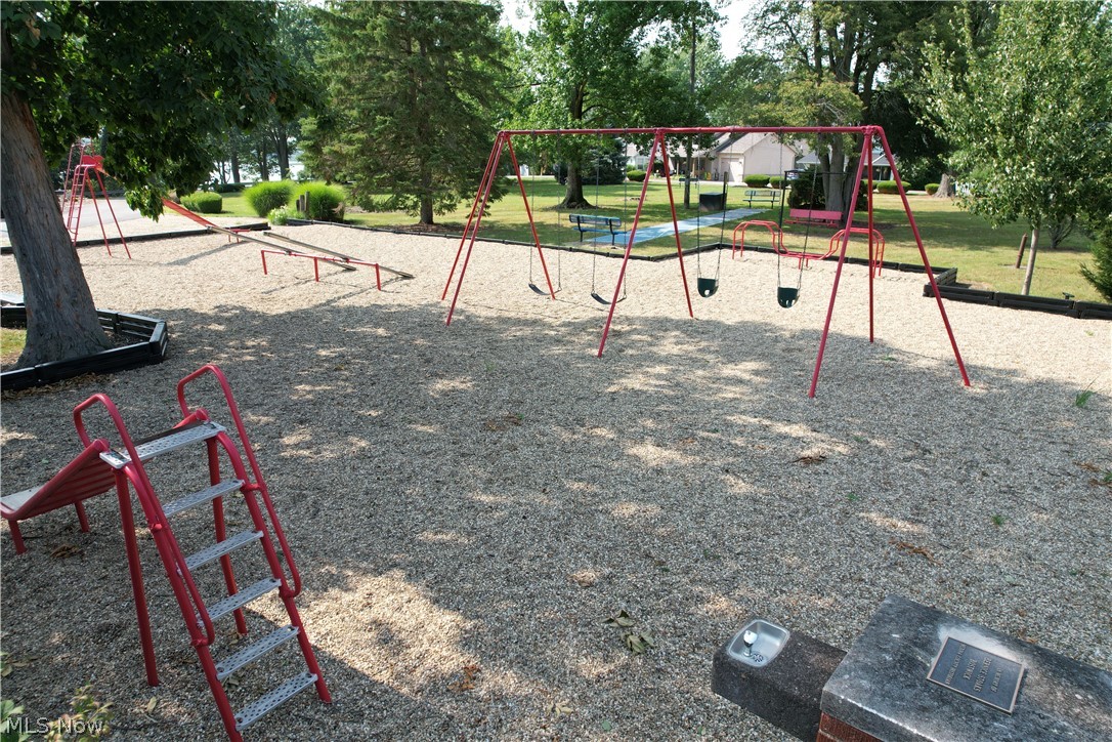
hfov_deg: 78.6
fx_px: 680
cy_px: 371
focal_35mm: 22
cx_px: 556
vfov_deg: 57.2
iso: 100
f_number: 2.8
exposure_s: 1/500
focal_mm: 8.38
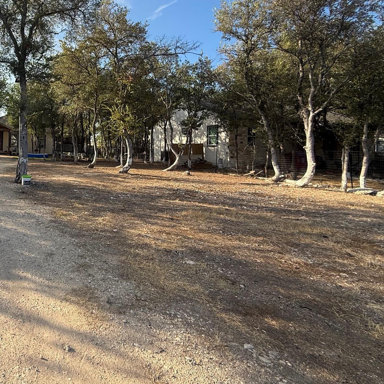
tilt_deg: +0.9
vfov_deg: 68.4
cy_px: 141
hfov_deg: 61.4
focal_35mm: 22
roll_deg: -1.8
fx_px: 276
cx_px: 57
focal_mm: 2.22
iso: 64
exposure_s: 1/535
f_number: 2.2
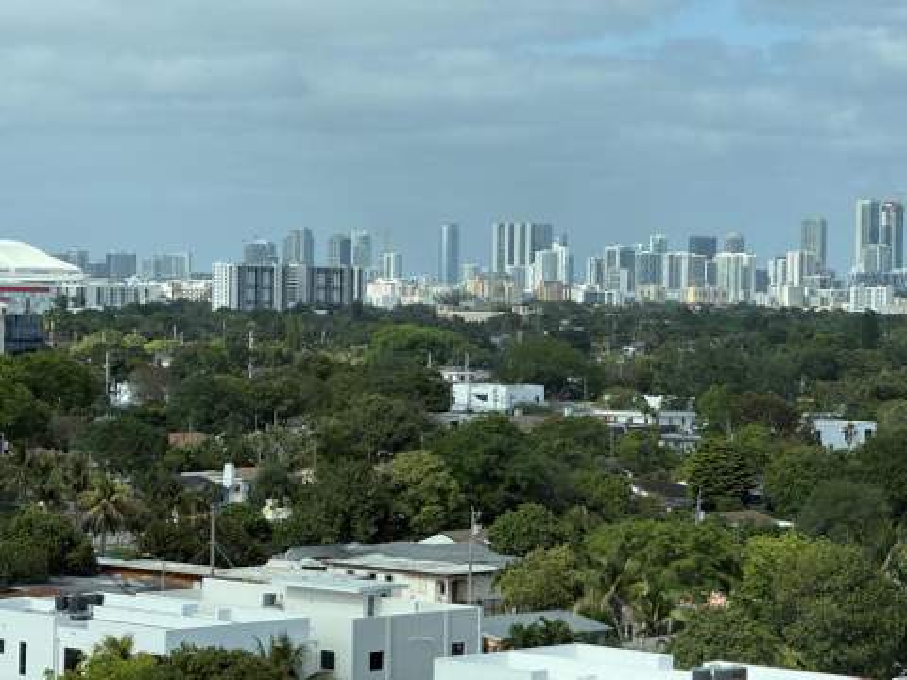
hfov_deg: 16.4
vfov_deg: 12.3
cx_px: 454
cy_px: 340
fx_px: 3144
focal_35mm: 120
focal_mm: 15.66
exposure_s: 1/1342
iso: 50
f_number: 2.8
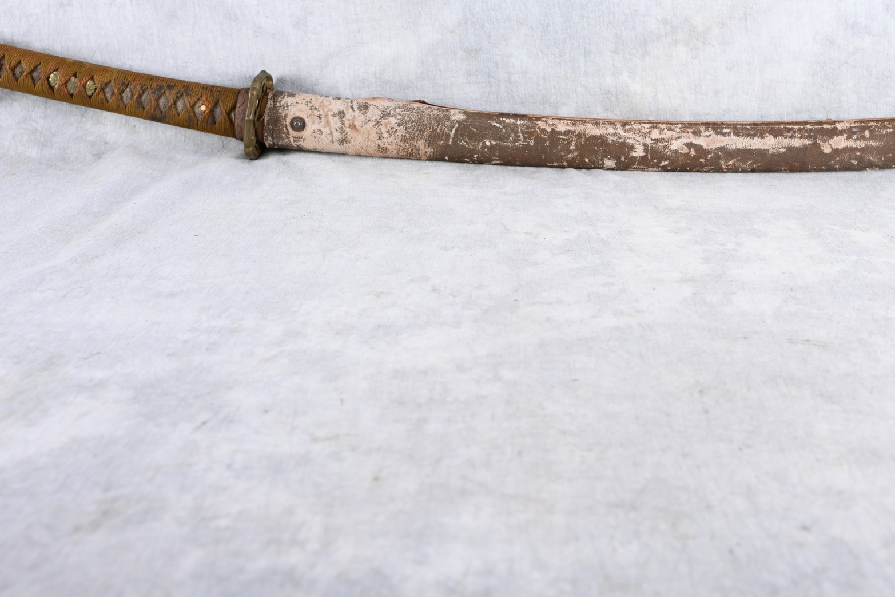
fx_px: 1162
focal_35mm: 47
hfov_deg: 41.8
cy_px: 148
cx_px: 563
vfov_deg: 28.3
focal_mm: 30.5
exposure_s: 1/100
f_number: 5.6
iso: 400
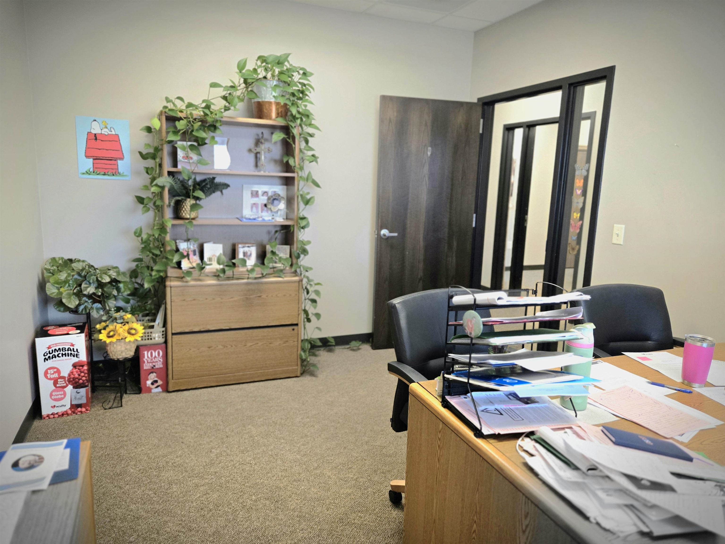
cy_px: 272
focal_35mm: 23
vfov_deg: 58.9
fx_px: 482
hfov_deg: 73.9
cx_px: 362
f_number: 1.8
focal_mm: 5.4
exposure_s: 1/120
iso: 250
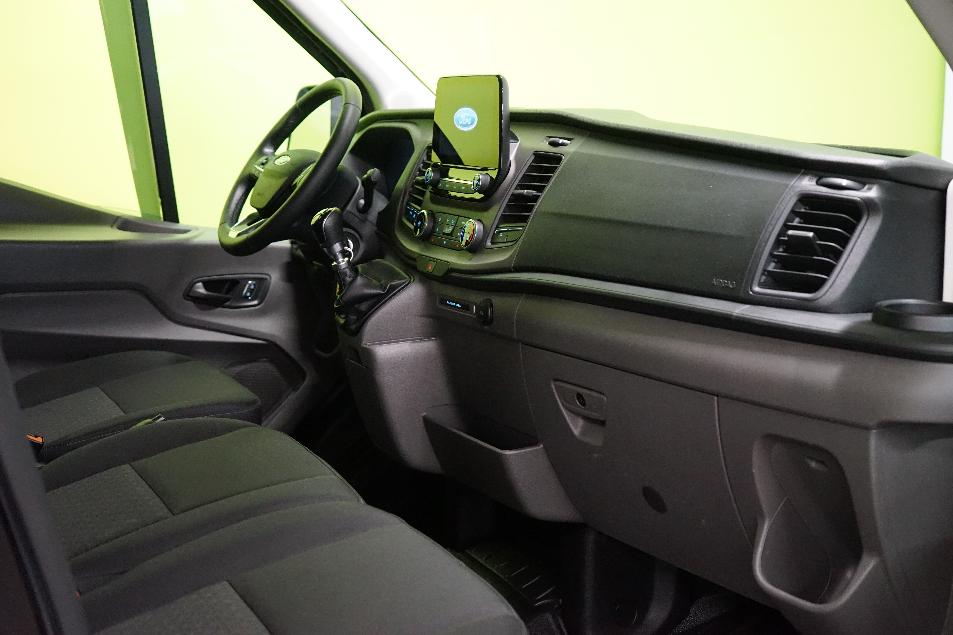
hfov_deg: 45.4
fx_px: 1138
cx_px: 476
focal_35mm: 43
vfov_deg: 31.2
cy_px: 318
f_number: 4.5
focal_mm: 43
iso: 6400
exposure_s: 1/60
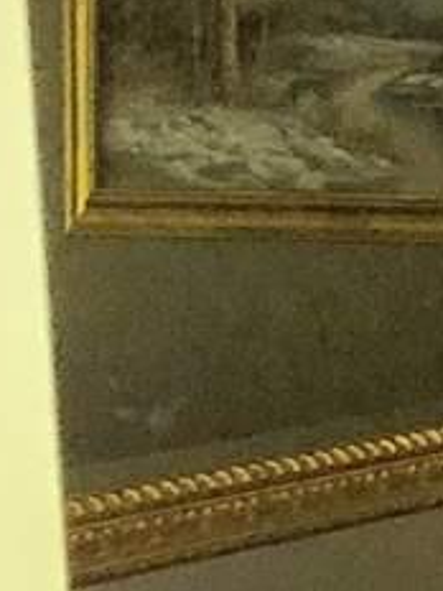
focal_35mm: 247
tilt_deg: -4.2
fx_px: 4215
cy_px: 270
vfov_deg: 8.0
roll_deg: +1.7
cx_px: 2411
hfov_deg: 4.7
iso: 25
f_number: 1.8
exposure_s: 1/30
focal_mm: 4
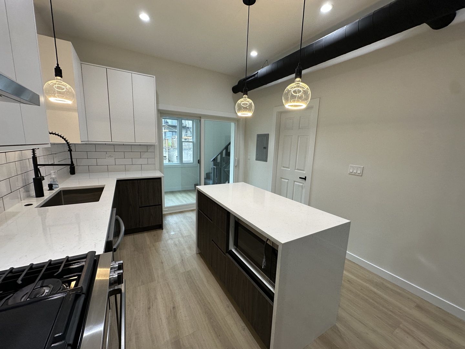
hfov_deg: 102.1
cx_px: 232
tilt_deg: -9.2
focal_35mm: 14
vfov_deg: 85.7
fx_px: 188
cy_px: 174
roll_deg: -1.6
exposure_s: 1/120
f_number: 2.2
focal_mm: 2.22
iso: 160
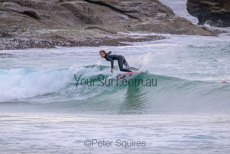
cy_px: 77
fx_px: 5212
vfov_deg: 1.7
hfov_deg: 2.5
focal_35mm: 816
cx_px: 115
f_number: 11
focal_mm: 800
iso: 7200
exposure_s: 1/320
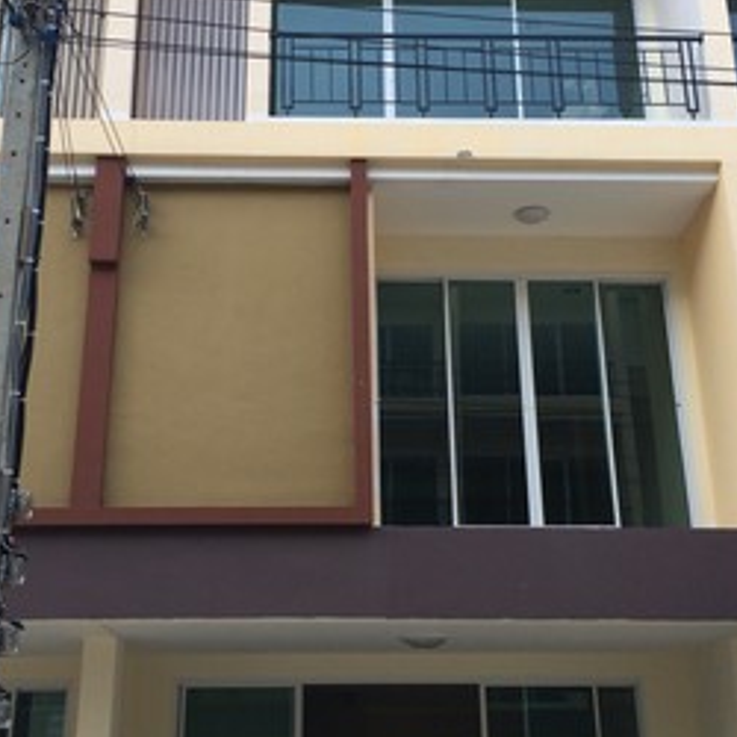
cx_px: 351
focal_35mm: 51
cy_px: 298
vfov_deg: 33.3
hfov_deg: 33.4
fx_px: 1228
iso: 32
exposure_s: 1/746
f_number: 2.2
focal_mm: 4.12
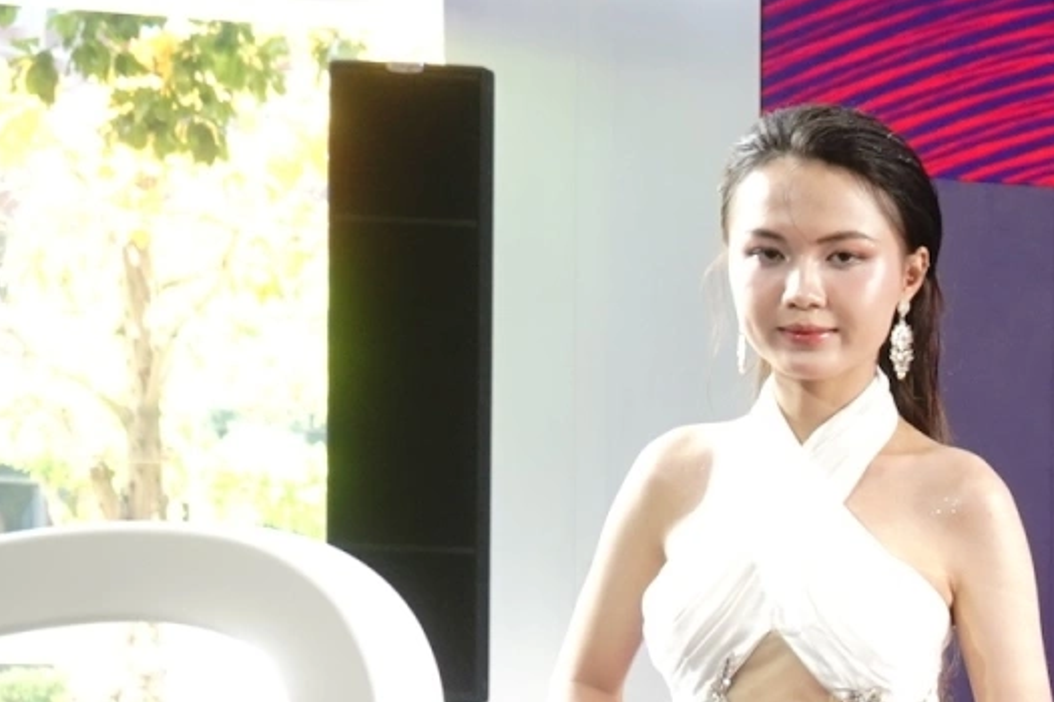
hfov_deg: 10.2
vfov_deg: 7.4
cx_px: 2247
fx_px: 5357
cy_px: 1089
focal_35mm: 183
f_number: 5
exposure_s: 1/50
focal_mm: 40
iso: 400
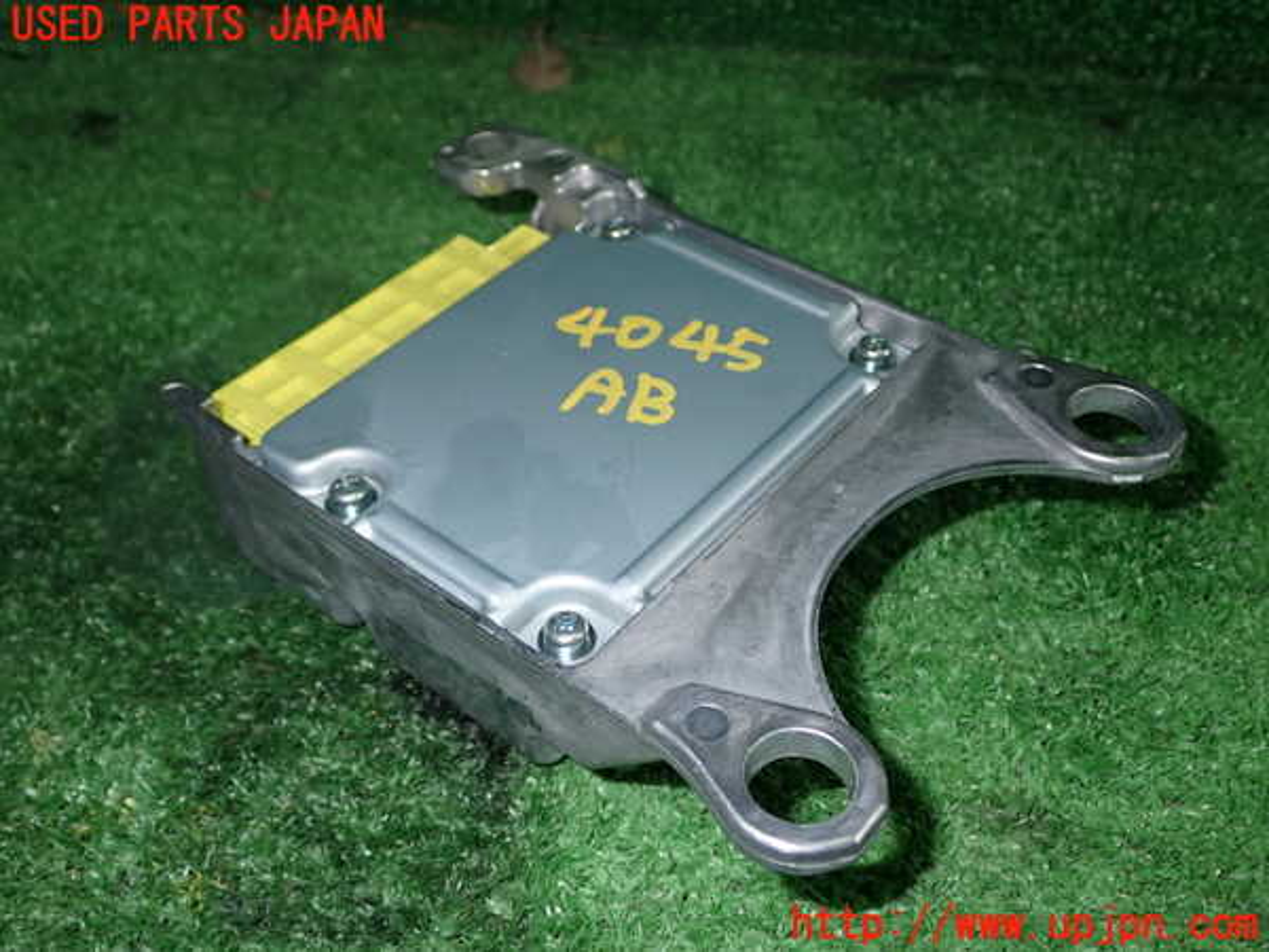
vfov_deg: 37.7
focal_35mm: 38
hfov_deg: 49.0
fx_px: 1393
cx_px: 634
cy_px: 476
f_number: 8
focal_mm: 6.83
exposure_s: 1/40
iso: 200
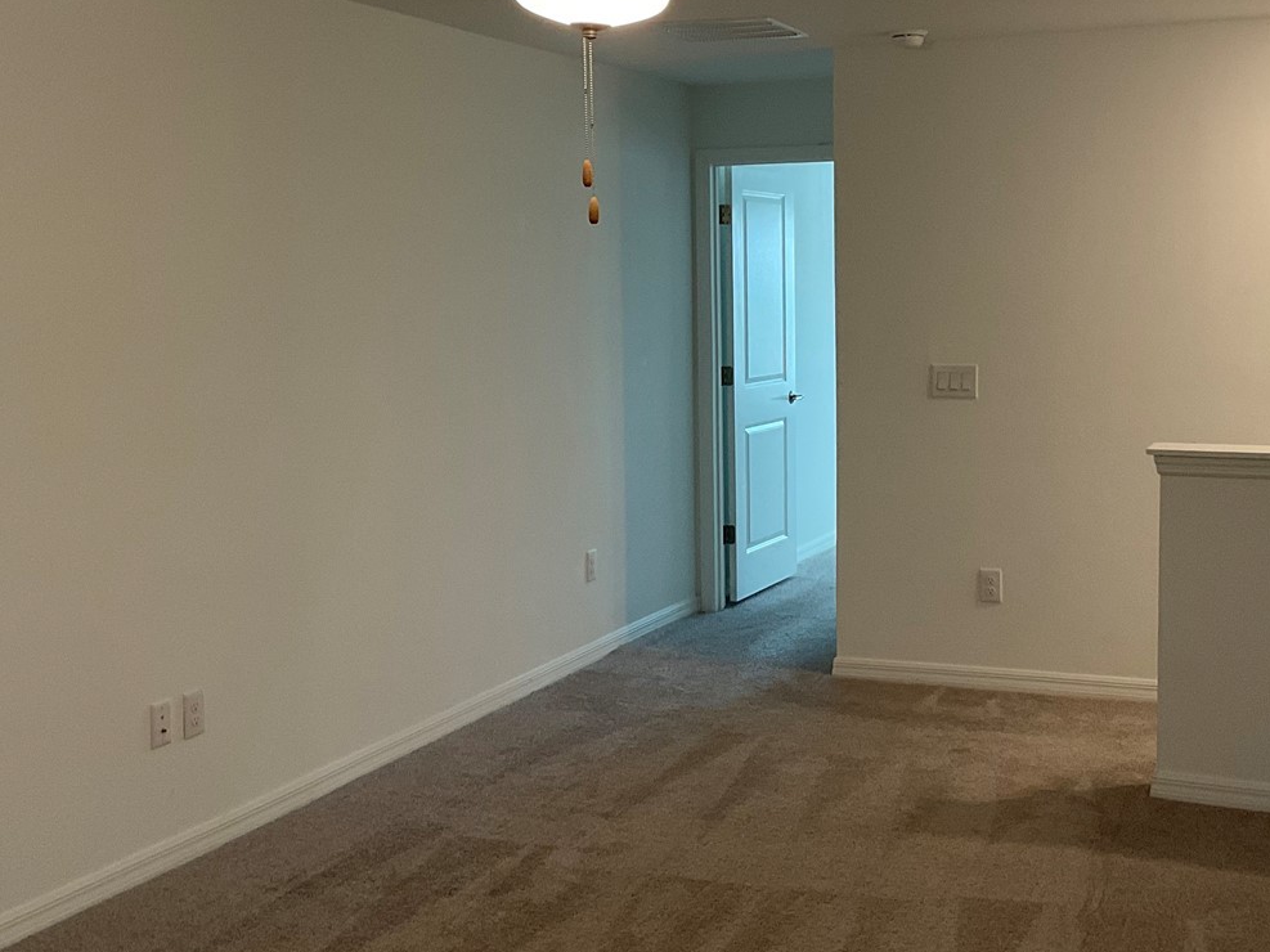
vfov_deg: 30.9
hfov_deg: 40.4
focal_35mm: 47
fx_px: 1724
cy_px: 457
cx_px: 721
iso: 80
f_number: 1.8
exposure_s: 1/60
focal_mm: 3
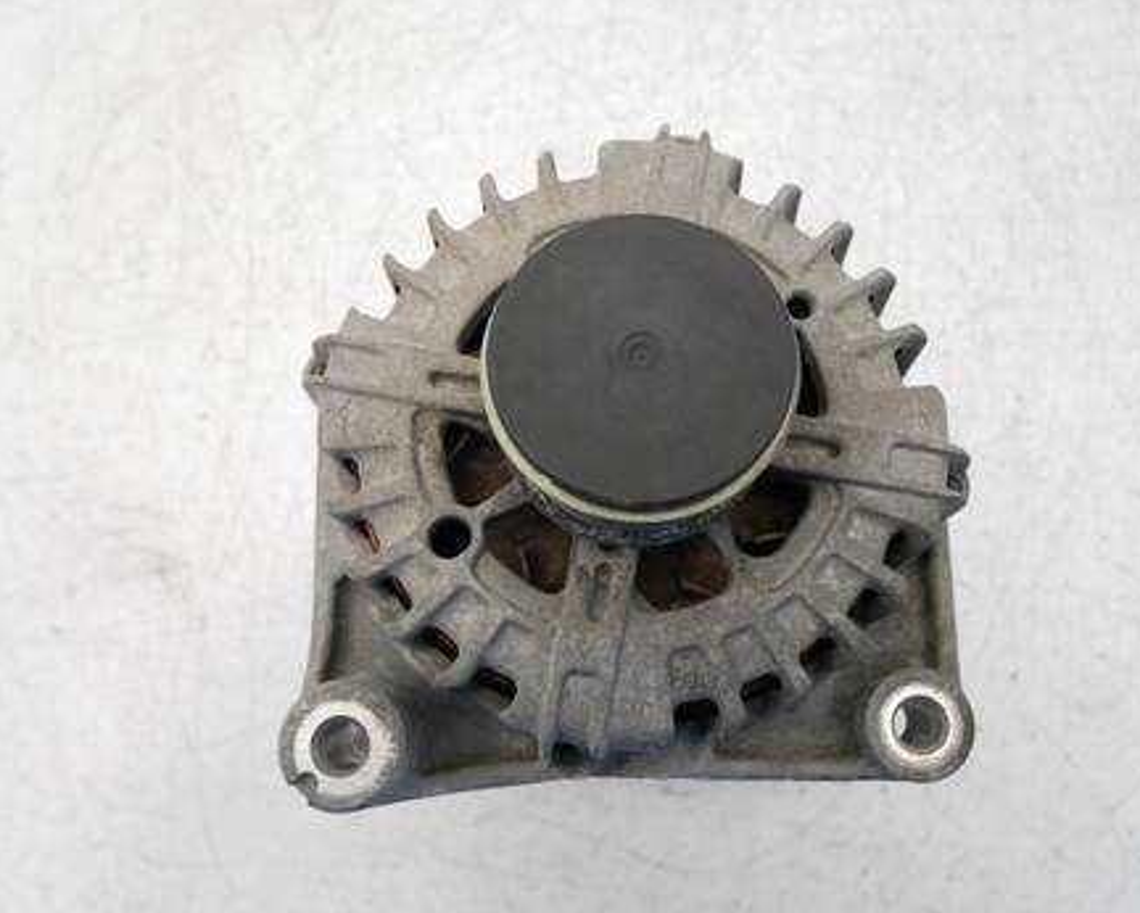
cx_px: 583
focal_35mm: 26
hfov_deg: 66.0
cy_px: 462
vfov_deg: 55.0
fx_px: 878
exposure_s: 1/60
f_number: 3.5
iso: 640
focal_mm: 12
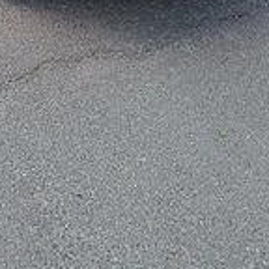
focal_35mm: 59
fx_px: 519
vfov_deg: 24.7
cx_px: 30
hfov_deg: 28.0
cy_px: -95
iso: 52
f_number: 1.88
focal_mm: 5.59
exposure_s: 1/625
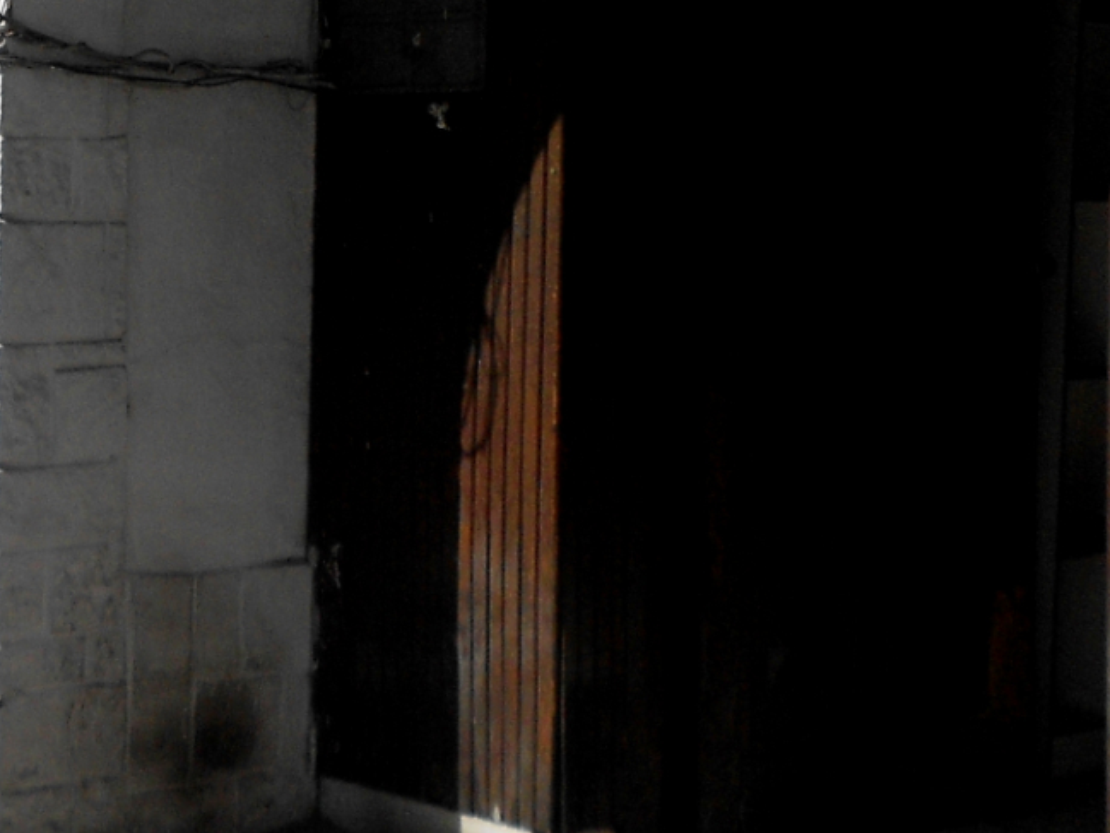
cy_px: 125
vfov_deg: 17.8
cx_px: 41
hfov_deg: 23.0
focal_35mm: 82
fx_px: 2630
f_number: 8
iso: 80
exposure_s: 1/400
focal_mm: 4.6
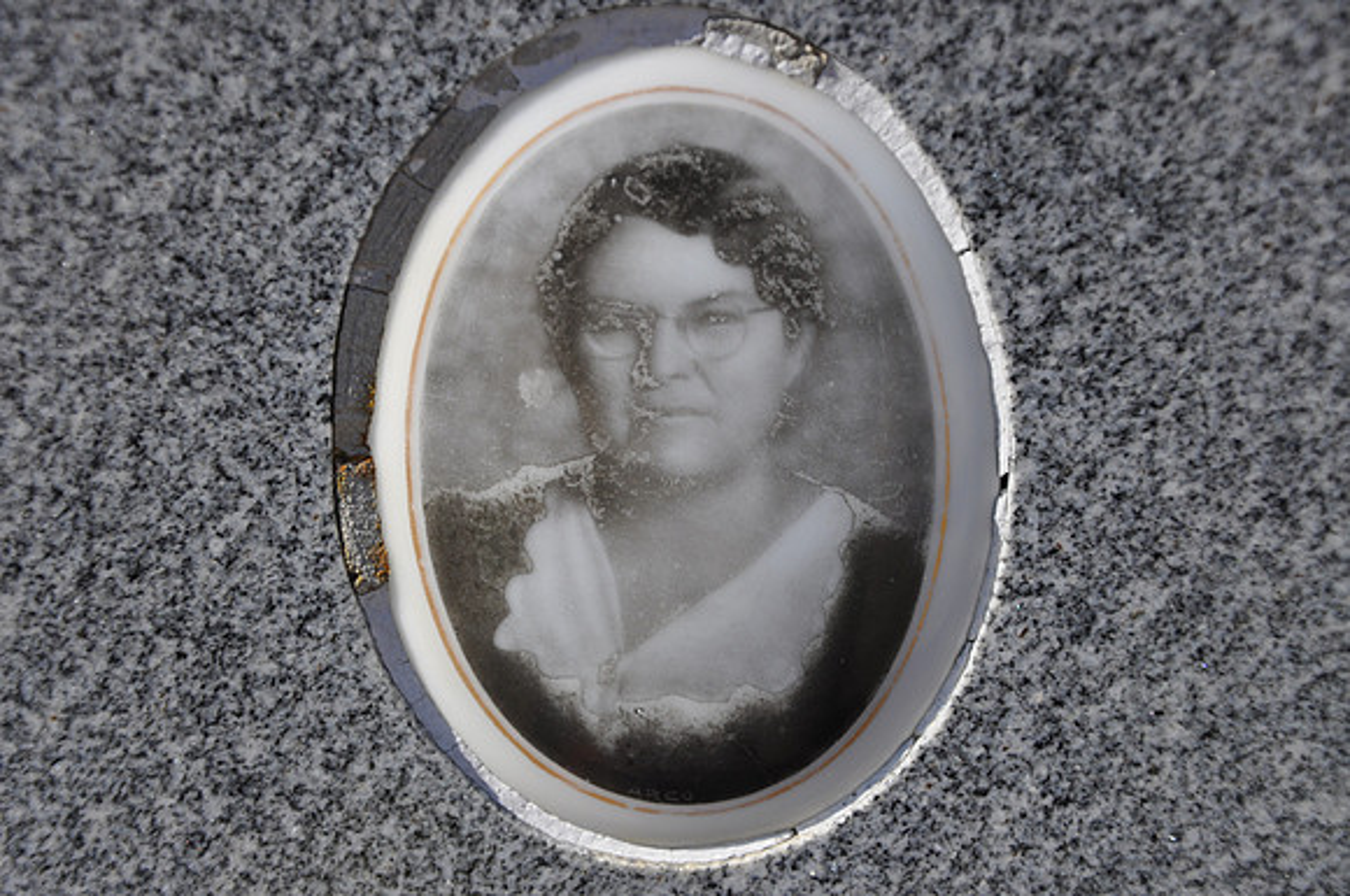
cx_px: 675
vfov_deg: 15.7
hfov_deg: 23.4
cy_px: 448
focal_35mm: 87
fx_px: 3258
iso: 320
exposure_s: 1/500
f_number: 5.6
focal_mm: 58
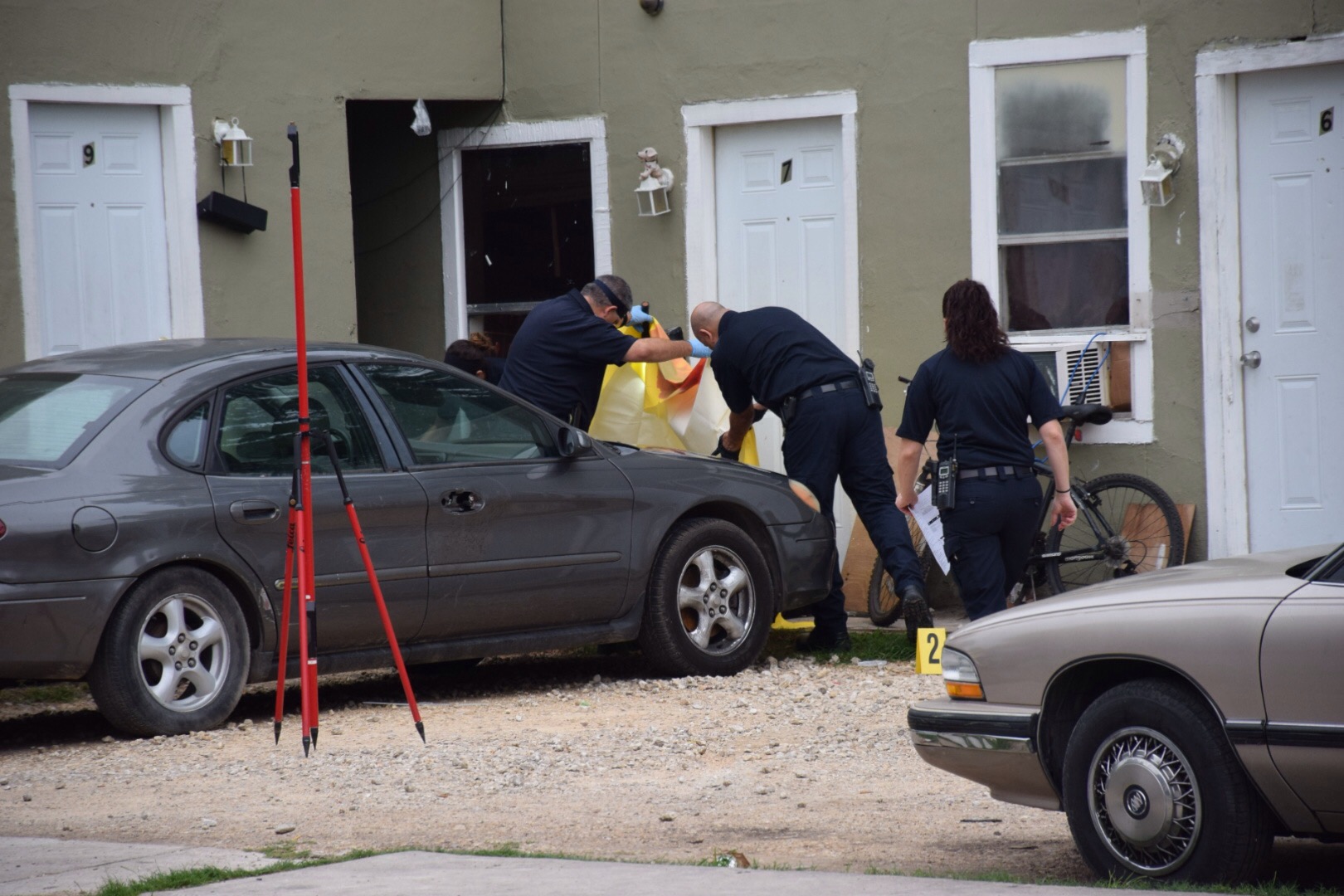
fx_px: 7839
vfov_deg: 6.5
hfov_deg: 9.8
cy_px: 448
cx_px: 672
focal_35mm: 210
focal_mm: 140
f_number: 5.6
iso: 900
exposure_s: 1/500
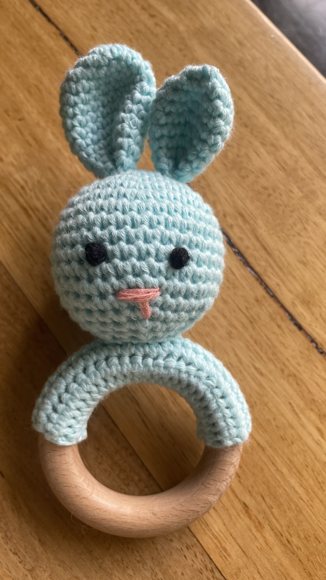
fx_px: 446
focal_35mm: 29
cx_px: 155
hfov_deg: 40.2
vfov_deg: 66.1
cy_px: 292
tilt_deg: -79.0
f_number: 1.6
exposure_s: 1/121
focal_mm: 4.2
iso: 40
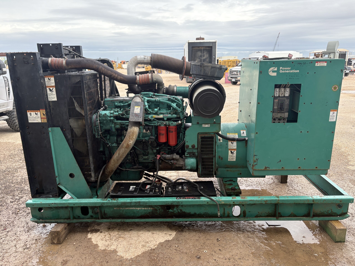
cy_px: 133
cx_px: 178
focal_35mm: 26
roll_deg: +1.0
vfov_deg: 53.1
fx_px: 267
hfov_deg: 67.3
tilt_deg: -13.4
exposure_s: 1/459
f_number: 1.6
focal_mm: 5.96
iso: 50
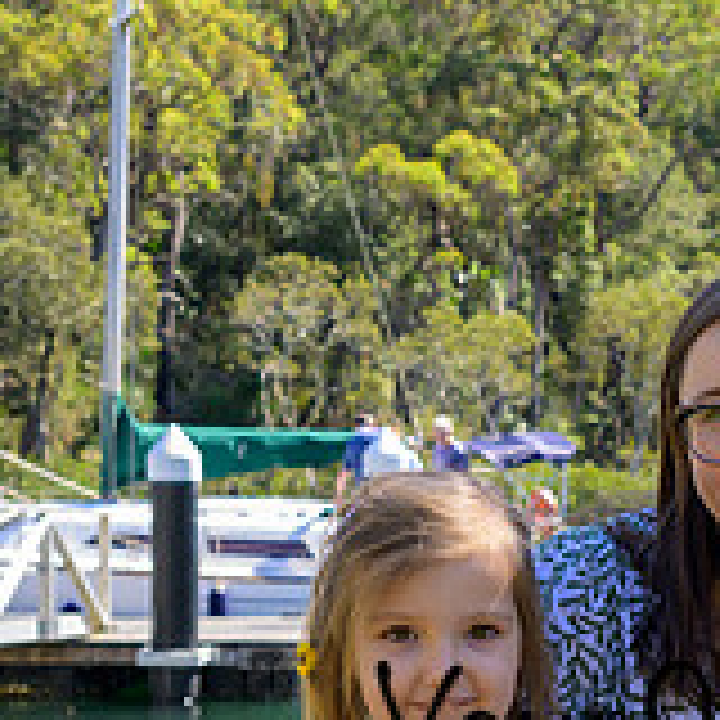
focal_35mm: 111
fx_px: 2612
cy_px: 693
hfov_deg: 15.2
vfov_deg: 15.5
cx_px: 837
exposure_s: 1/125
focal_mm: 24
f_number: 4
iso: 64
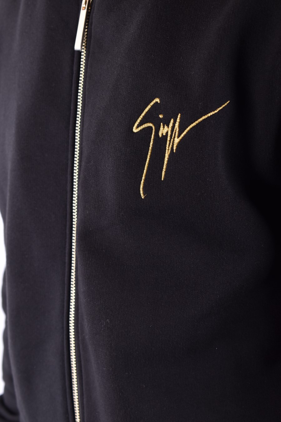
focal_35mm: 82
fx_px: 966
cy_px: 211
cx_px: 140
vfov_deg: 24.6
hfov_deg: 16.6
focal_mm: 55
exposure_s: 1/160
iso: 320
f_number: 16
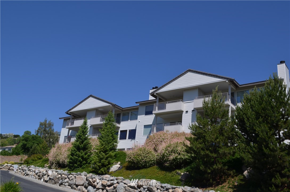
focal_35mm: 36
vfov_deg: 36.7
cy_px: 96
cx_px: 145
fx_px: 289
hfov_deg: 53.2
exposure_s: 1/160
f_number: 11
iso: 100
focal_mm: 24
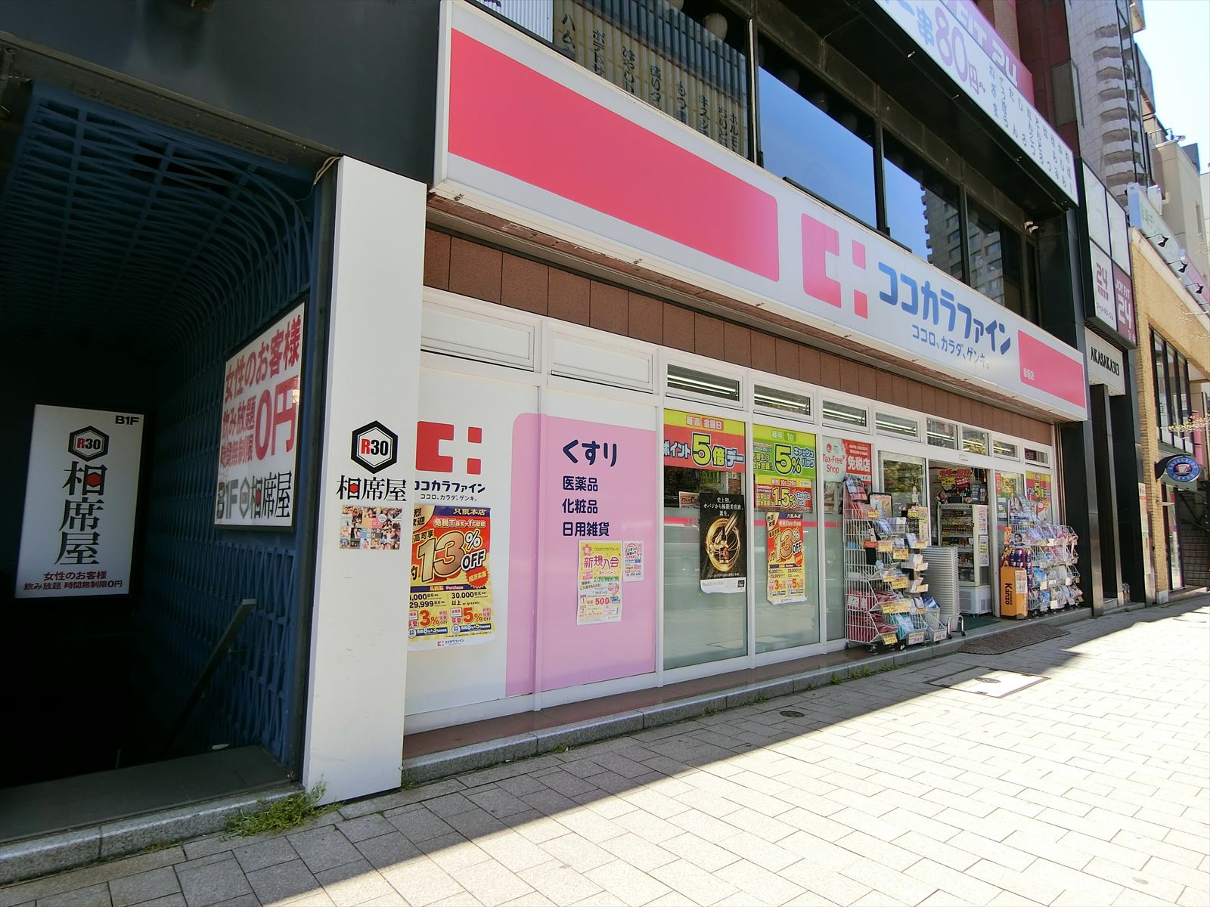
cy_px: 454
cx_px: 605
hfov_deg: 84.7
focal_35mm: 19
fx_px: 664
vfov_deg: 68.7
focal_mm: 4.06
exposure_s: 1/800
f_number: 2.7
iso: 80
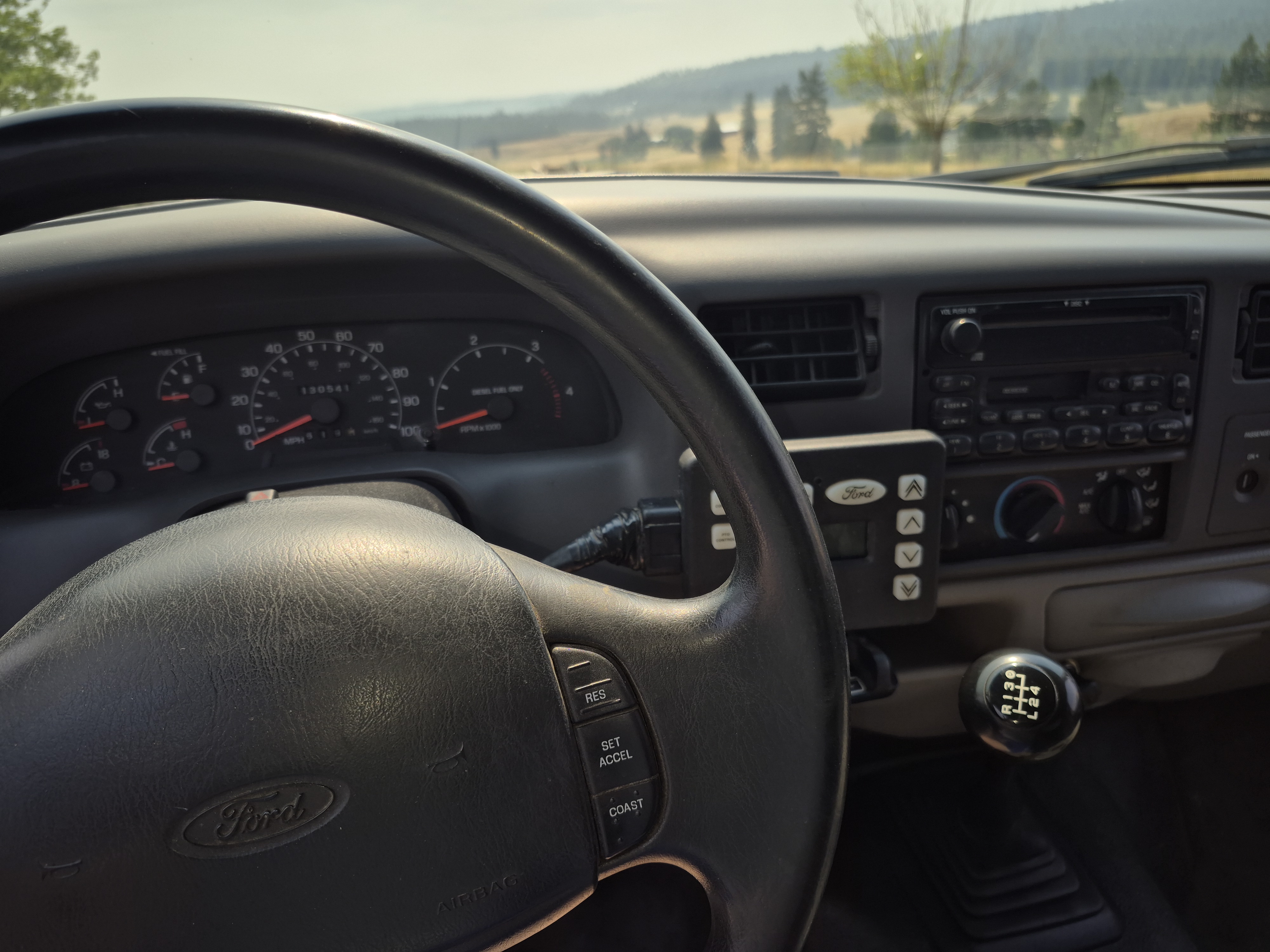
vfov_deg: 58.9
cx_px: 635
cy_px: 476
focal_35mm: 23
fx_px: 844
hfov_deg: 73.9
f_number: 1.8
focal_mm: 5.4
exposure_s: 1/724
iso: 25
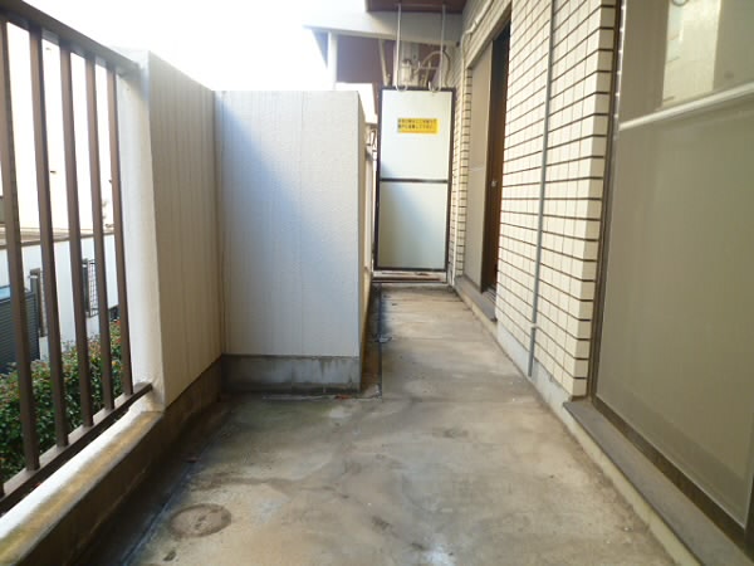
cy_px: 283
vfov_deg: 54.9
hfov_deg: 69.4
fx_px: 545
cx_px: 377
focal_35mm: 25
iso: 100
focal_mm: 4.5
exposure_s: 1/30
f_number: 2.8
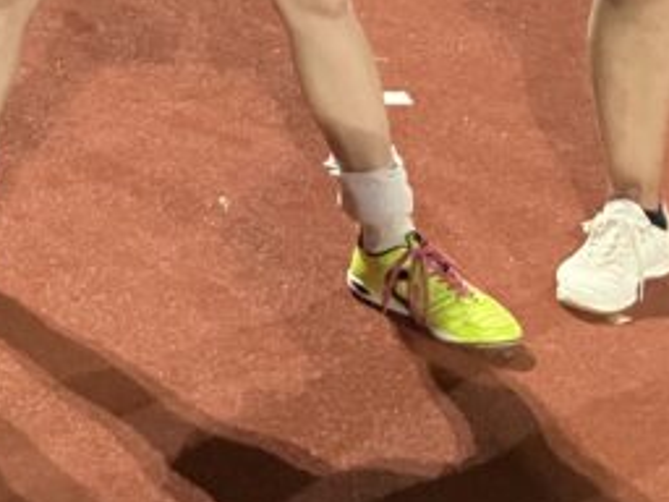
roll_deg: -1.5
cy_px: -403
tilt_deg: -4.9
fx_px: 2165
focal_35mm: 112
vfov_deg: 12.1
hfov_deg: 16.6
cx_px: -201
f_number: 1.8
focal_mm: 3.99
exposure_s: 1/37
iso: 400
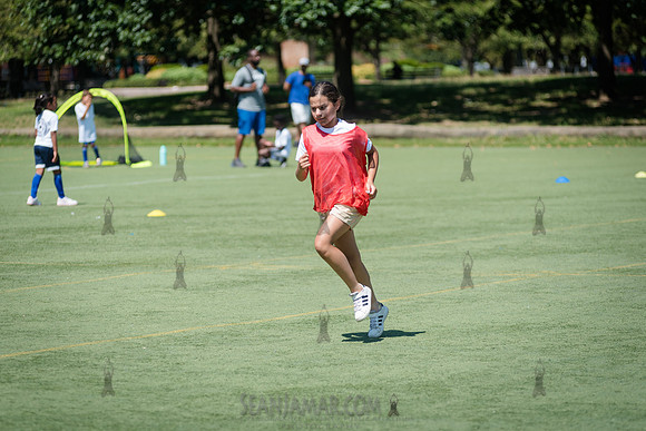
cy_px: 216
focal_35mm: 170
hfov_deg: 12.1
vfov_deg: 8.1
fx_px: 3051
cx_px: 323
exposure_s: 1/1600
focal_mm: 170
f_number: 4
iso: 200
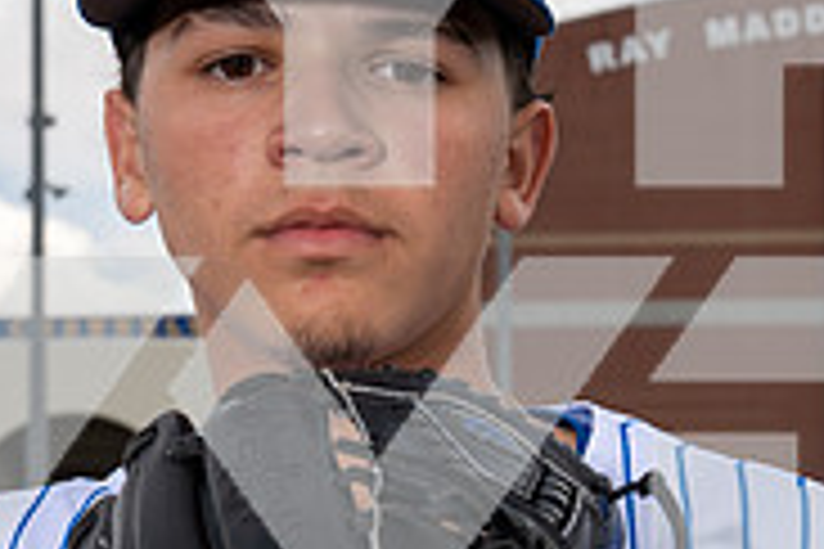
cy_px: 497
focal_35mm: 130
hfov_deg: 15.7
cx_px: 563
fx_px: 2975
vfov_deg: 10.5
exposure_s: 1/250
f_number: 8
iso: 100
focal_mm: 41
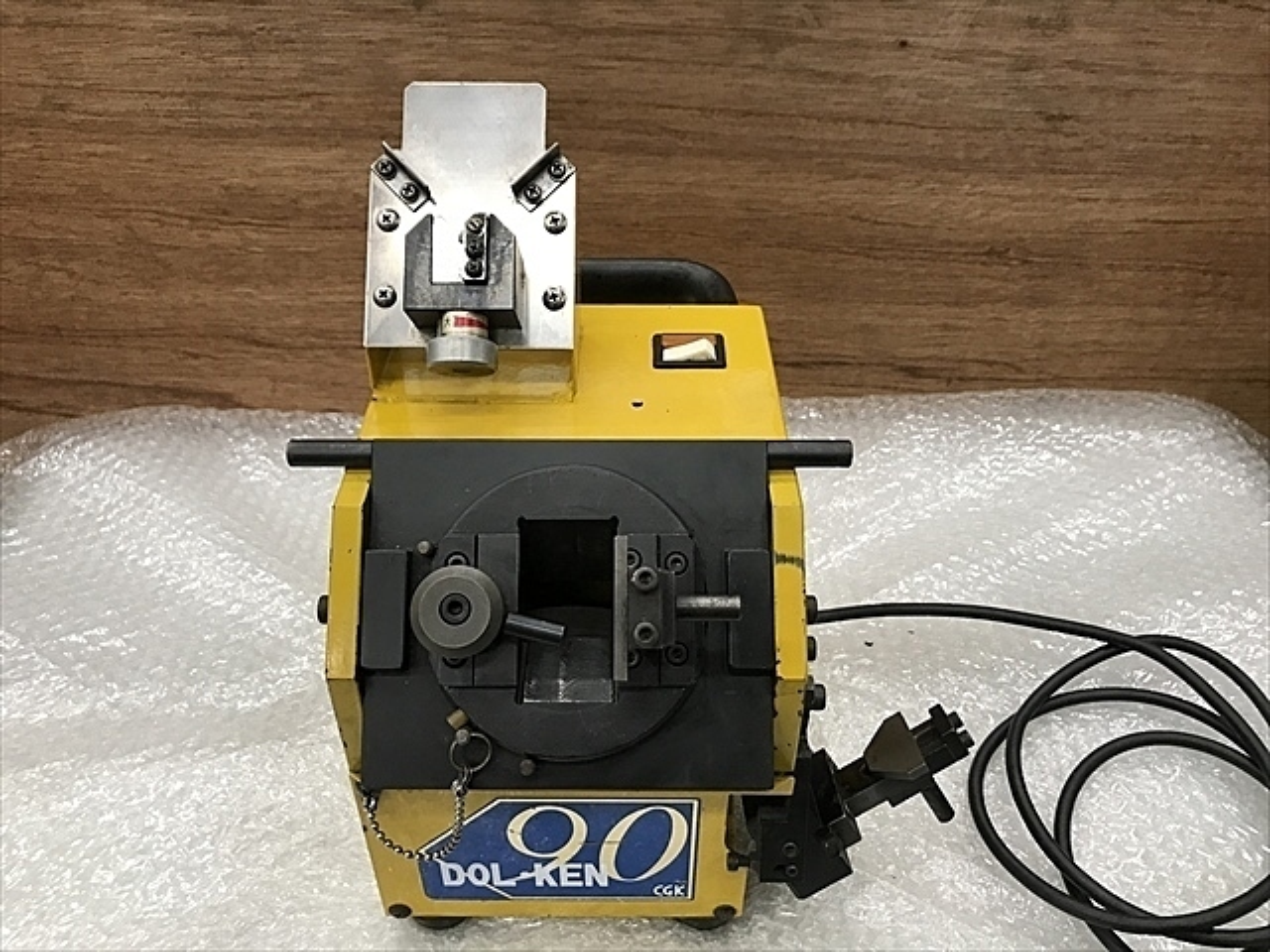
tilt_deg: -40.3
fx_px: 1027
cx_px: 635
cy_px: 476
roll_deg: -0.9
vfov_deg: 49.7
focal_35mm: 28
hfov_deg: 63.4
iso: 32
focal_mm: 3.99
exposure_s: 1/30
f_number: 1.8
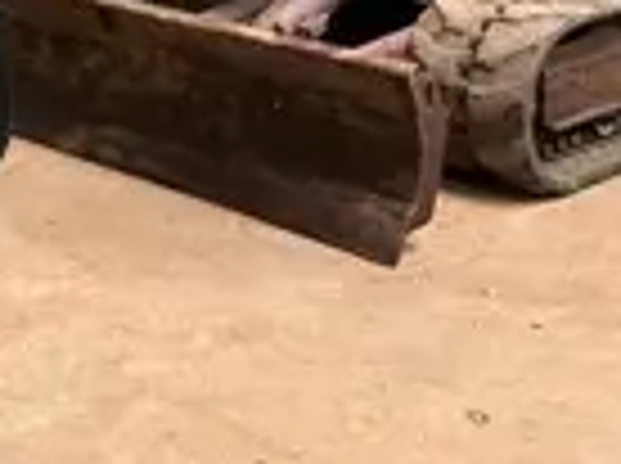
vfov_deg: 13.6
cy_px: -257
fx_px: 1809
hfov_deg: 19.0
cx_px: 18
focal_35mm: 101
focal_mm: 3
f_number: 1.8
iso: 64
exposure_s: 1/86
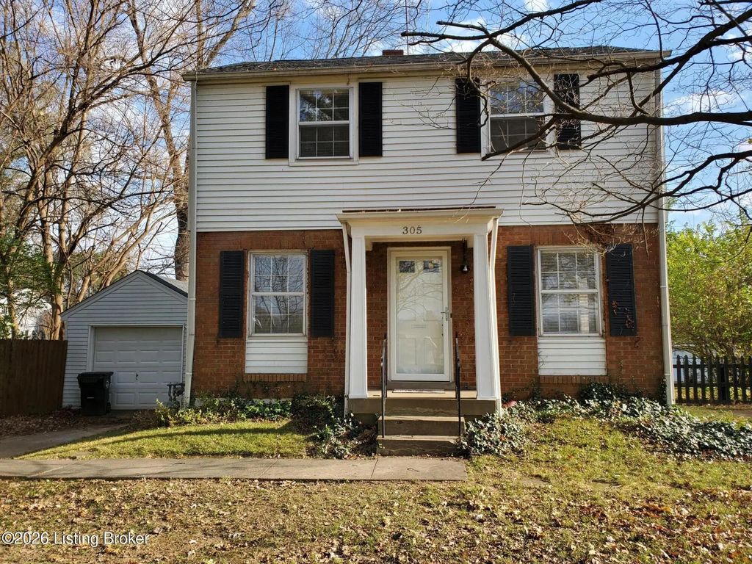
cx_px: 376
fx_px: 565
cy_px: 282
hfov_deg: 67.3
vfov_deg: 53.1
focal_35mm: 26
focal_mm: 4.3
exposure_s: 1/754
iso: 50
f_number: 2.4
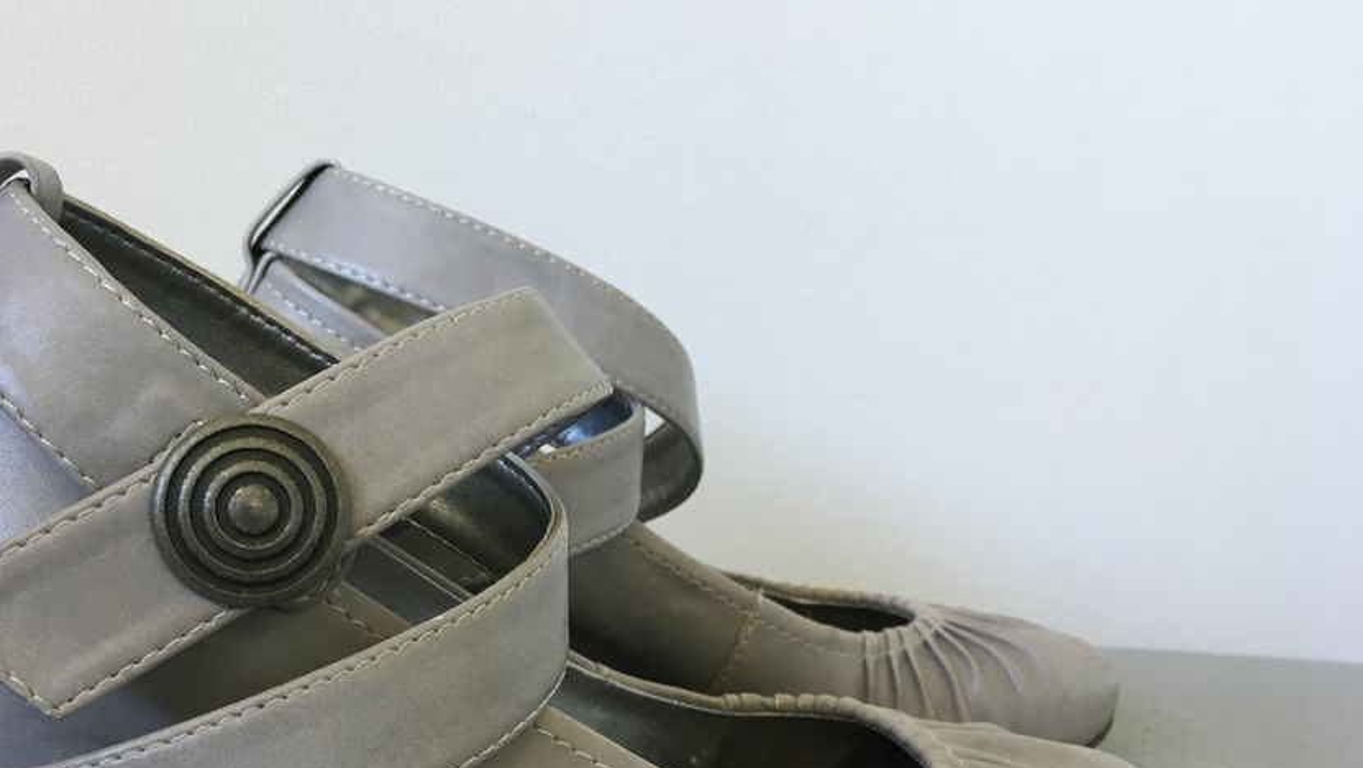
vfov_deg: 30.8
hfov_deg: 52.5
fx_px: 1374
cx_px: 558
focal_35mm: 38
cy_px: 550
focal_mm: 4.15
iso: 100
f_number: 2.2
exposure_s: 1/33
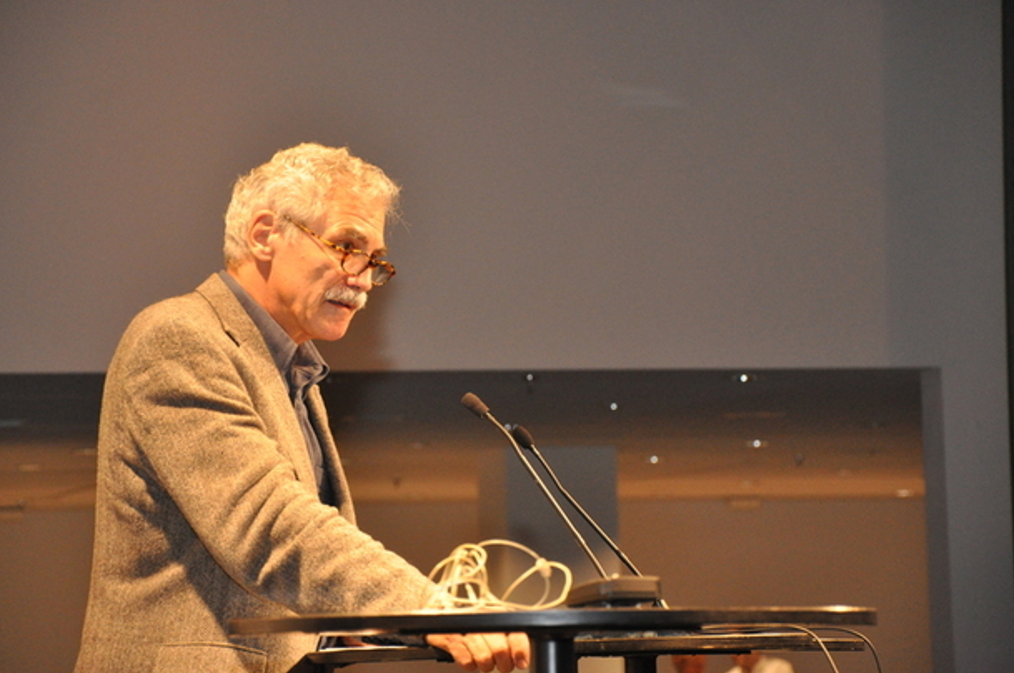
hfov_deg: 12.4
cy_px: 329
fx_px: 4655
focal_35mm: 166
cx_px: 488
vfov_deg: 8.3
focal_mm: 105
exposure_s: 1/60
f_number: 7.1
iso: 1600
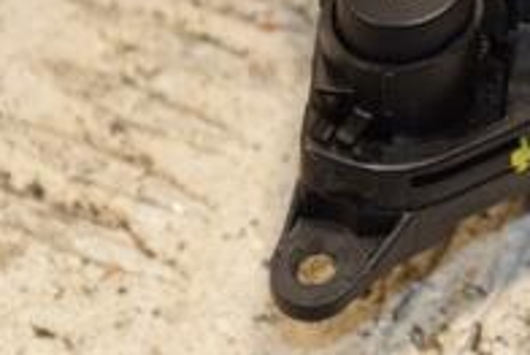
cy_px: 11
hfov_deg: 4.3
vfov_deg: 2.9
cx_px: 498
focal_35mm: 482
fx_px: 7094
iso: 800
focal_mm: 105
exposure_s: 1/200
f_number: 7.1
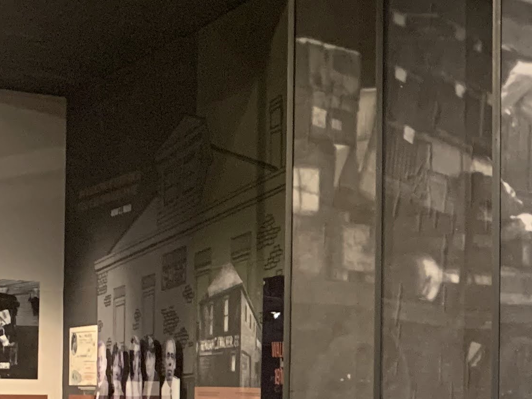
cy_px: 408
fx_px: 1444
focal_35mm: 94
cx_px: 876
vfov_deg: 15.4
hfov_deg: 17.8
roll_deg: -1.6
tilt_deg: +0.2
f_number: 1.8
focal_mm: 4.25
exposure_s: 1/40
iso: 320
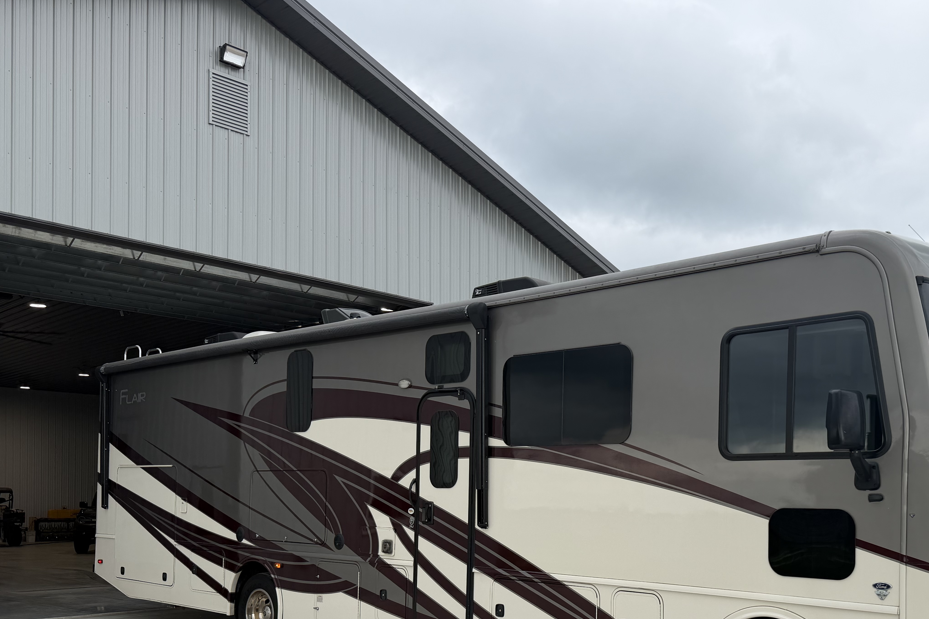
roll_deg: -0.4
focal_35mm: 35
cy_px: 481
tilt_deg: -0.7
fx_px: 903
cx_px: 567
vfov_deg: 36.7
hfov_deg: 54.0
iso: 80
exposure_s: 1/1901
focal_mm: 6.76
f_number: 1.78
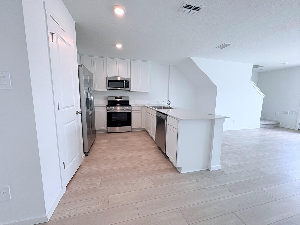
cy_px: 112
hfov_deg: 102.1
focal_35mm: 14
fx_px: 121
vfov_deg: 85.7
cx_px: 150
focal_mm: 2.22
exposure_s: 1/120
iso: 160
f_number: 2.2
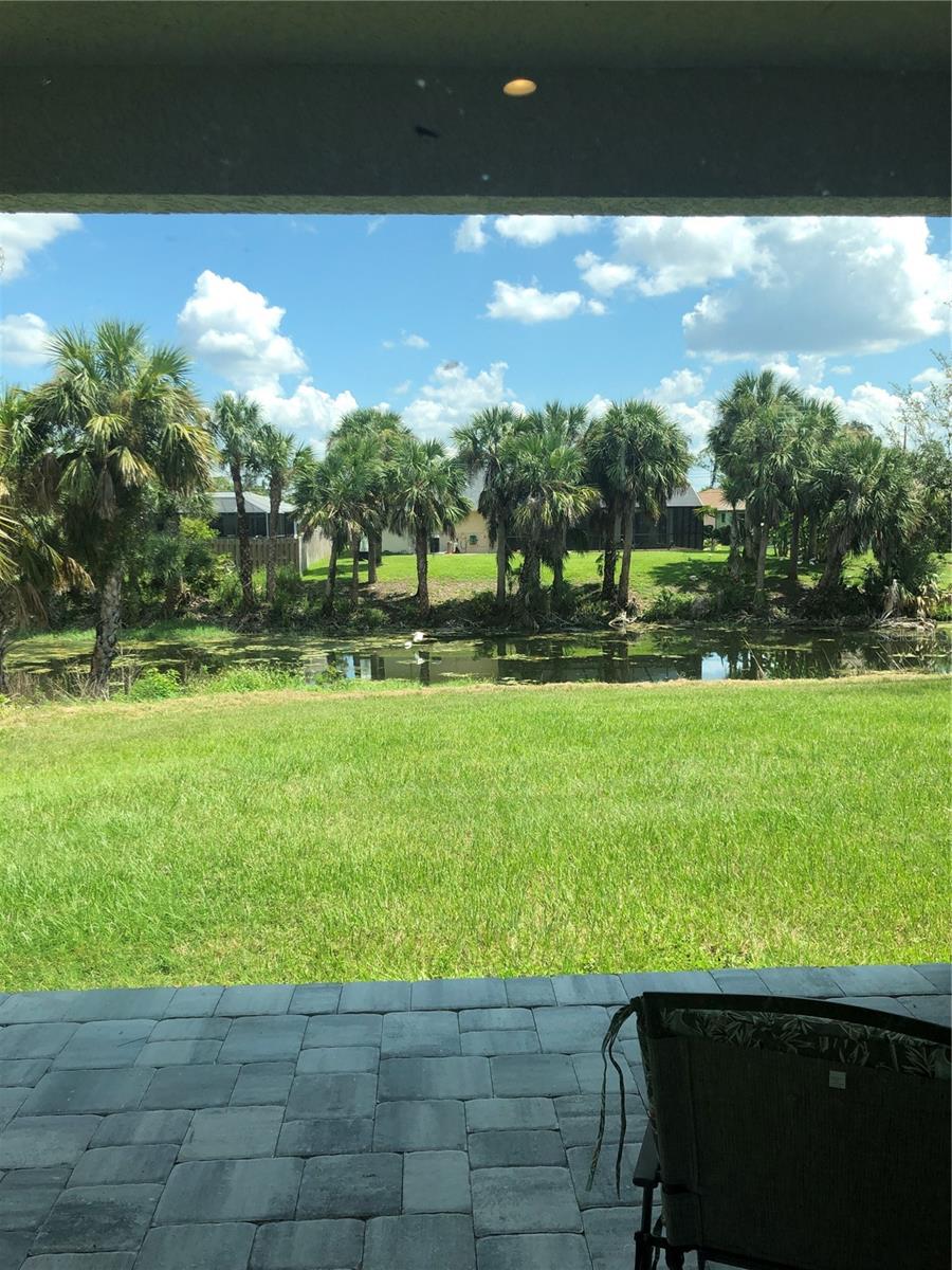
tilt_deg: -5.5
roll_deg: +1.3
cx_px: 476
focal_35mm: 28
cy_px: 635
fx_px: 1027
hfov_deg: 49.7
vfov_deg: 63.4
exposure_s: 1/906
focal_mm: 4
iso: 20
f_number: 1.8
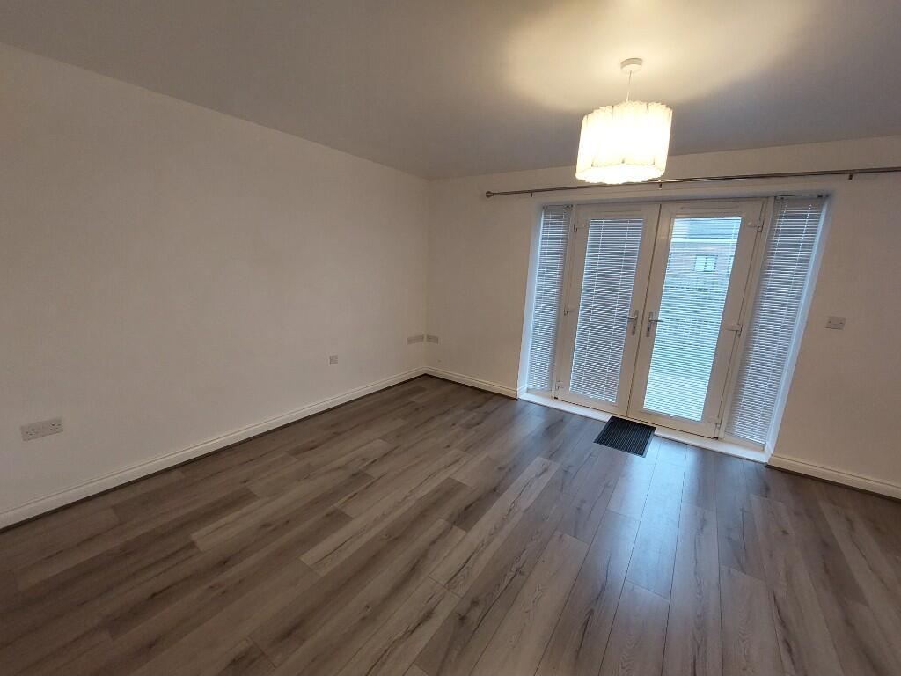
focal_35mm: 13
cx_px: 450
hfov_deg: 106.2
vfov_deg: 89.9
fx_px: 338
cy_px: 338
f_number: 2.2
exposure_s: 1/50
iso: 200
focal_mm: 1.74
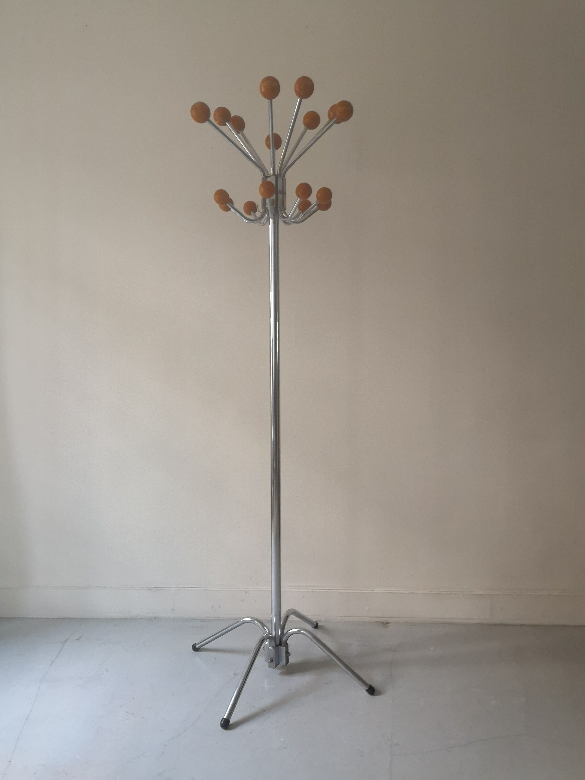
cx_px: 292
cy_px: 390
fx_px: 608
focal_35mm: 27
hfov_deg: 51.4
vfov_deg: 65.3
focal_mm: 3.95
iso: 400
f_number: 1.8
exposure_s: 1/24
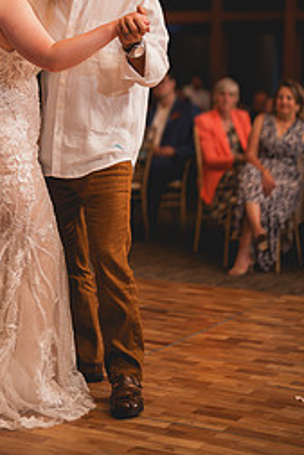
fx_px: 1126
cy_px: 81
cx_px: 41
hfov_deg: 15.2
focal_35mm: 89
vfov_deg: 22.5
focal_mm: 50
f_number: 1.2
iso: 125
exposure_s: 1/250
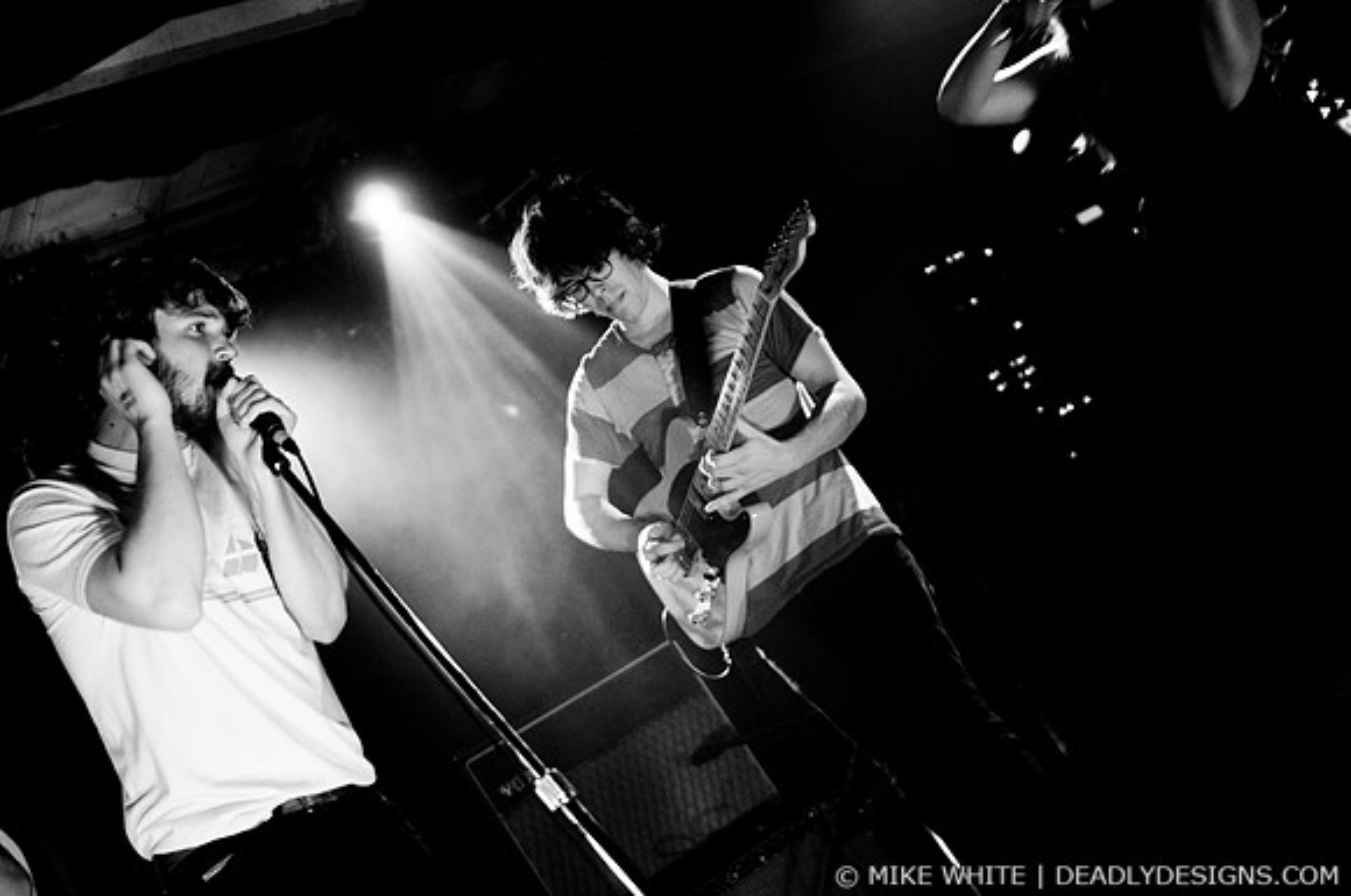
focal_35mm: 45
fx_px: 1686
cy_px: 448
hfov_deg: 43.7
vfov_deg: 29.8
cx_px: 676
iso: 800
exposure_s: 1/60
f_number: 1.6
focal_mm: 30
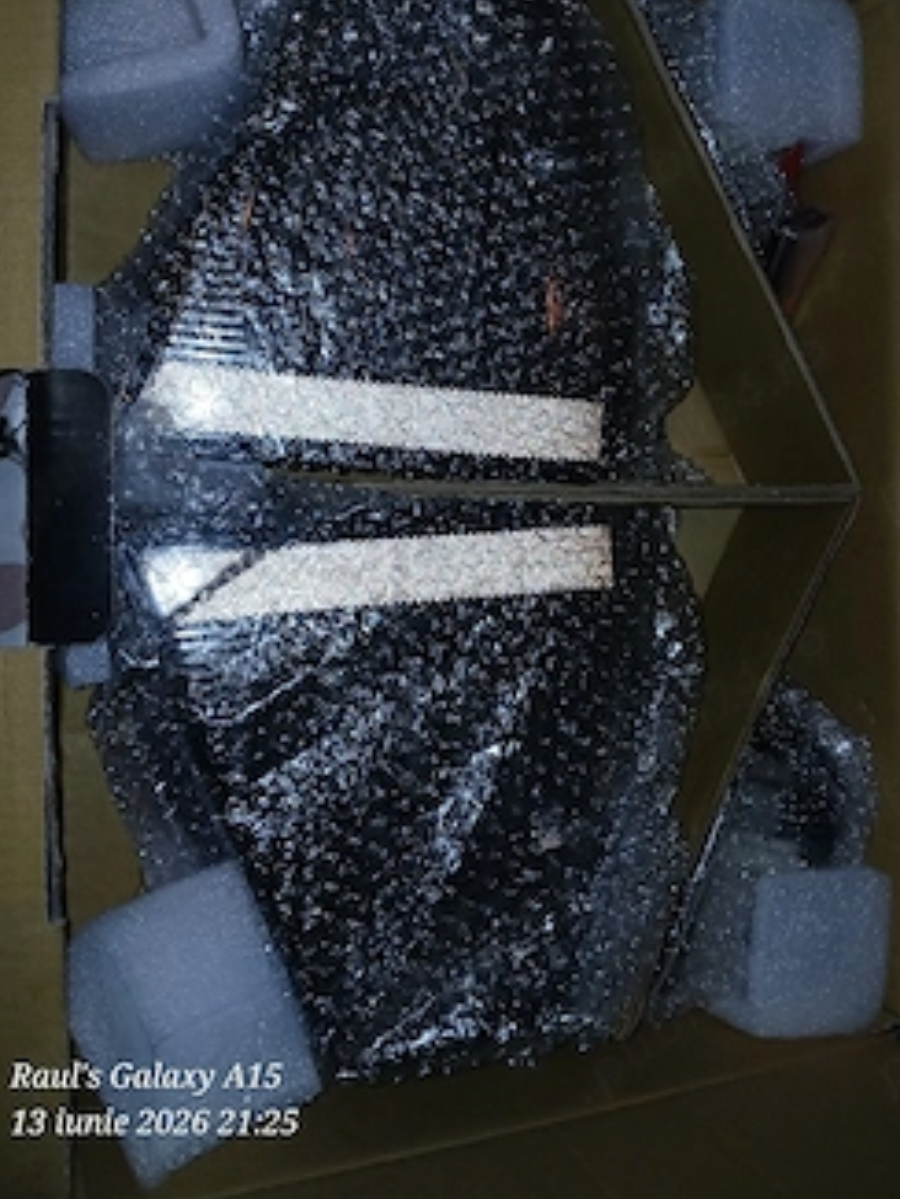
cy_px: 469
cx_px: 494
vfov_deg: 56.3
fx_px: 1109
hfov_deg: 44.1
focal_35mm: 32
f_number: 1.8
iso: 40
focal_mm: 3.98
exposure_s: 1/50.3
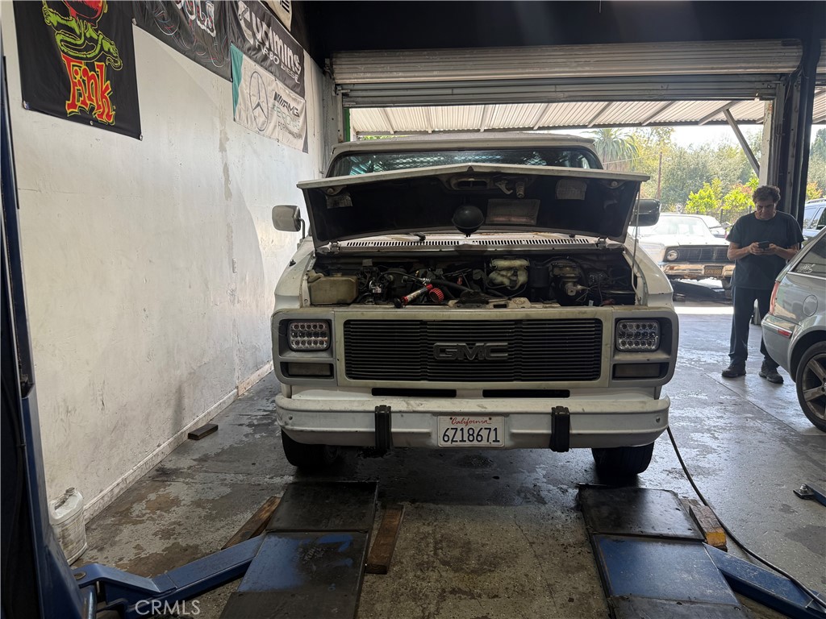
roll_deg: -0.8
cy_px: 310
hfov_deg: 71.6
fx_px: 573
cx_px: 413
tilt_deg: -8.3
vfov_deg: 56.8
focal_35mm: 24
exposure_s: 1/120
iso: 64
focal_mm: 6.76
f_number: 1.78
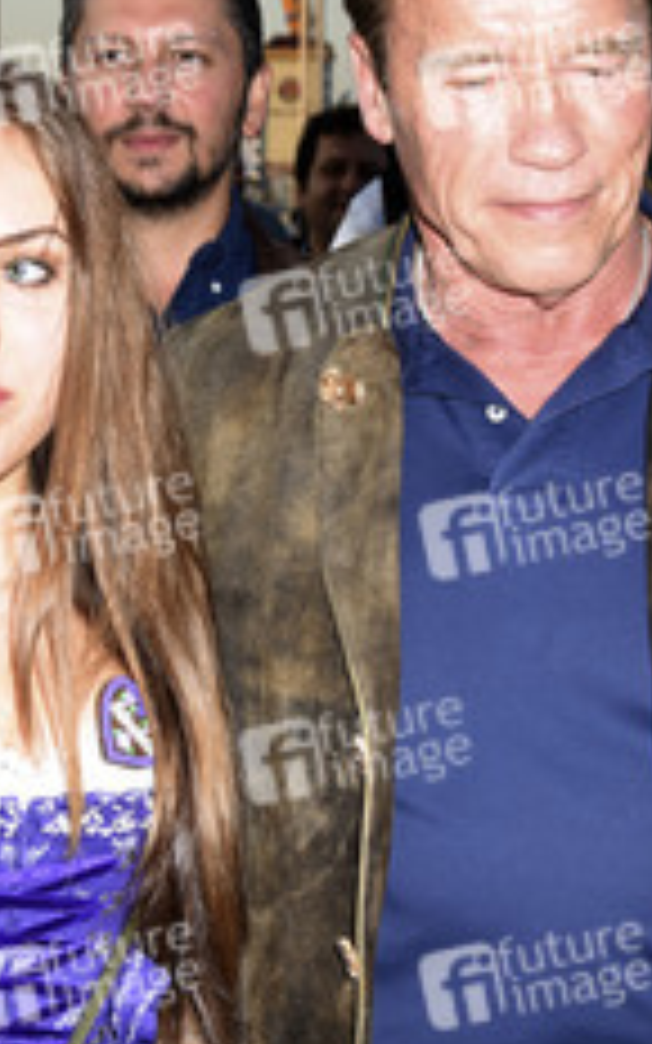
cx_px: 416
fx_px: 2701
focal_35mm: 95
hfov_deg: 13.7
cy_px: 414
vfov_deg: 21.8
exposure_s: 1/160
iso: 100
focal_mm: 32
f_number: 6.3
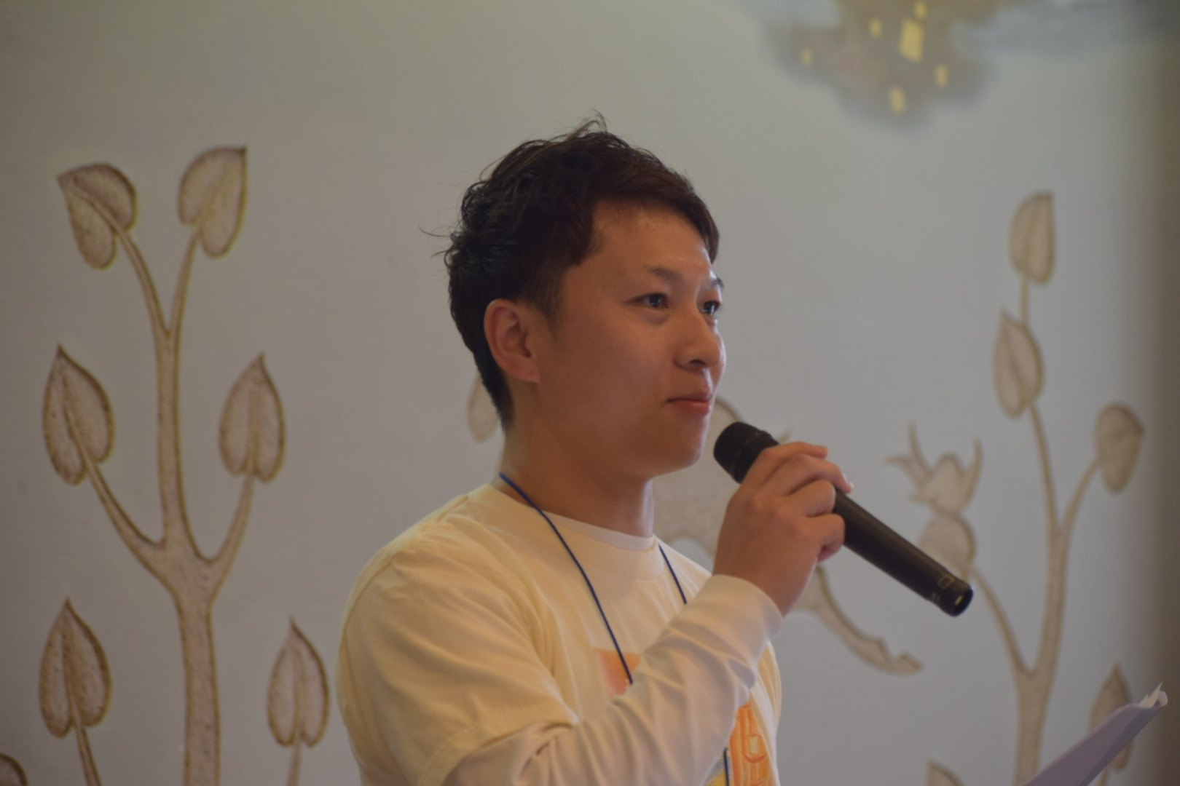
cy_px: 393
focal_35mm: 180
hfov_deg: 11.4
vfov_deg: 7.6
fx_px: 5900
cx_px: 590
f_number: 4.8
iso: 720
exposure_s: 1/60
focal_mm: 120
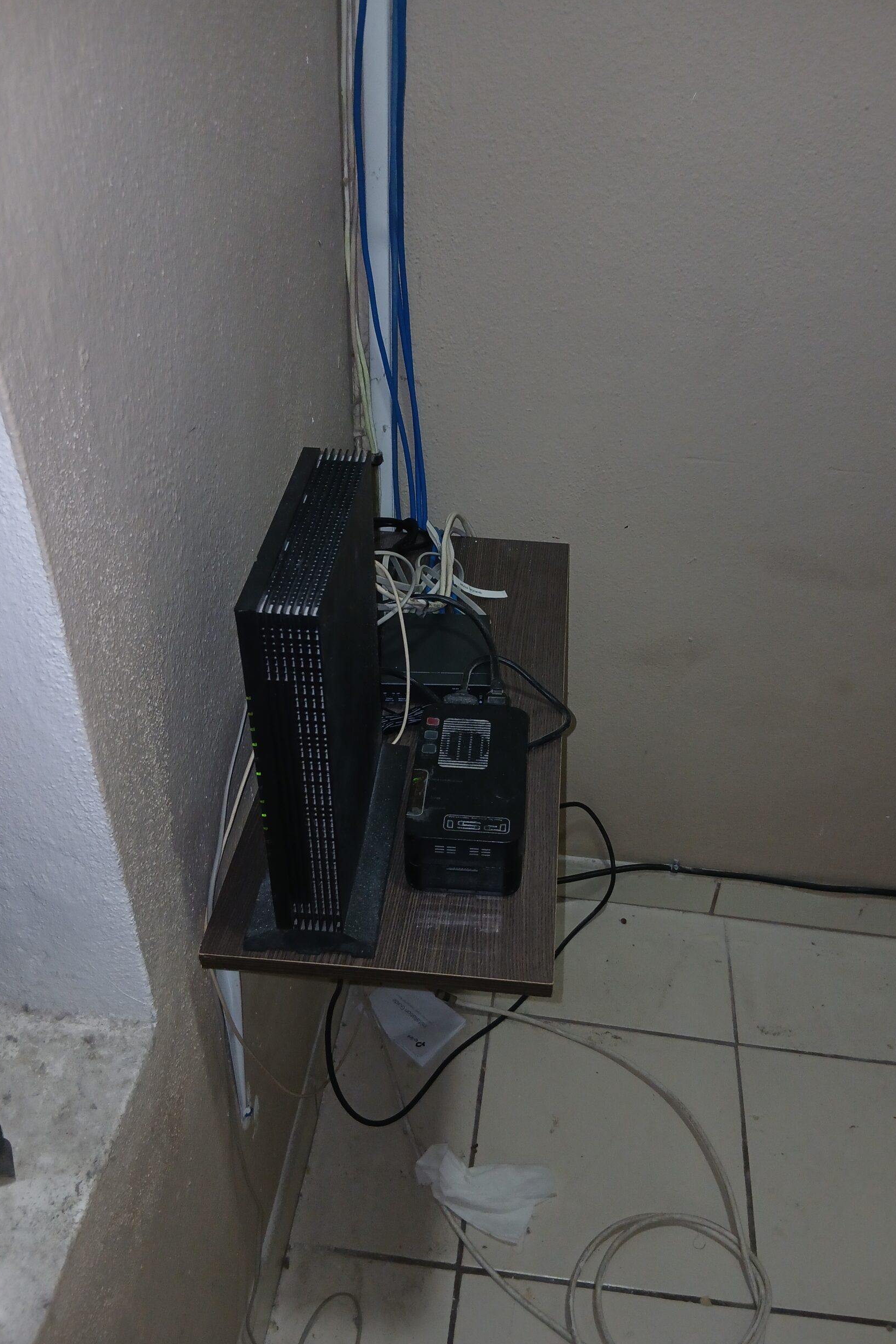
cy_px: 684
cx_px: 463
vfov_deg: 65.5
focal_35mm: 28
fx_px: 1045
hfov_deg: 46.4
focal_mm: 3.98
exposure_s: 1/60
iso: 125
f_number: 1.8
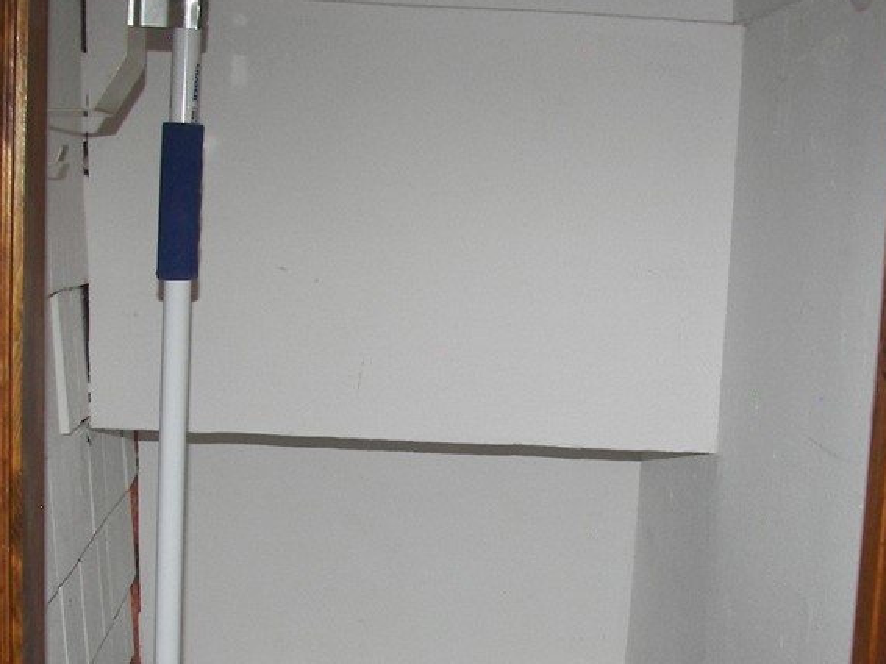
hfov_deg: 29.7
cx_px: 348
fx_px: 1663
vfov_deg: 22.3
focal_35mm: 65
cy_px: 514
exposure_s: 1/30
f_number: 2.8
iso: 100
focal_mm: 6
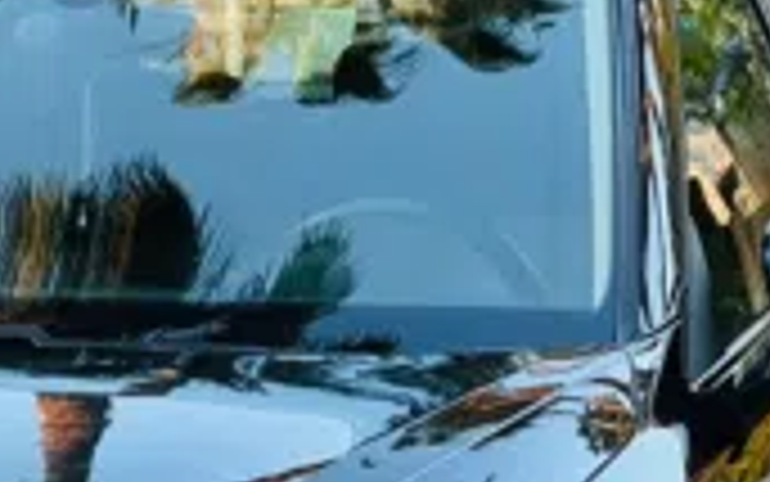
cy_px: 523
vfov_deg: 4.3
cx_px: -113
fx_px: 6403
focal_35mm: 305
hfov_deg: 6.8
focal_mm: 9
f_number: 2.8
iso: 200
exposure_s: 1/100
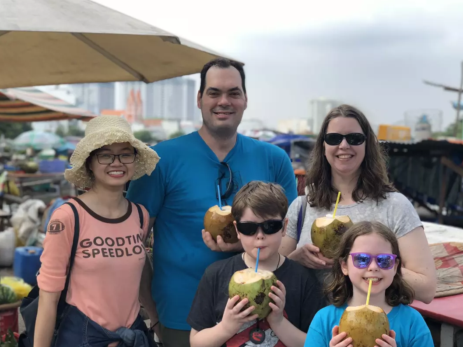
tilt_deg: -0.7
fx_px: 789
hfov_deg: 32.7
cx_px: 251
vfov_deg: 24.8
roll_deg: -0.6
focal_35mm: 59
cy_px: 166
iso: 16
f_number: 2.4
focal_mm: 6
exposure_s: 1/475
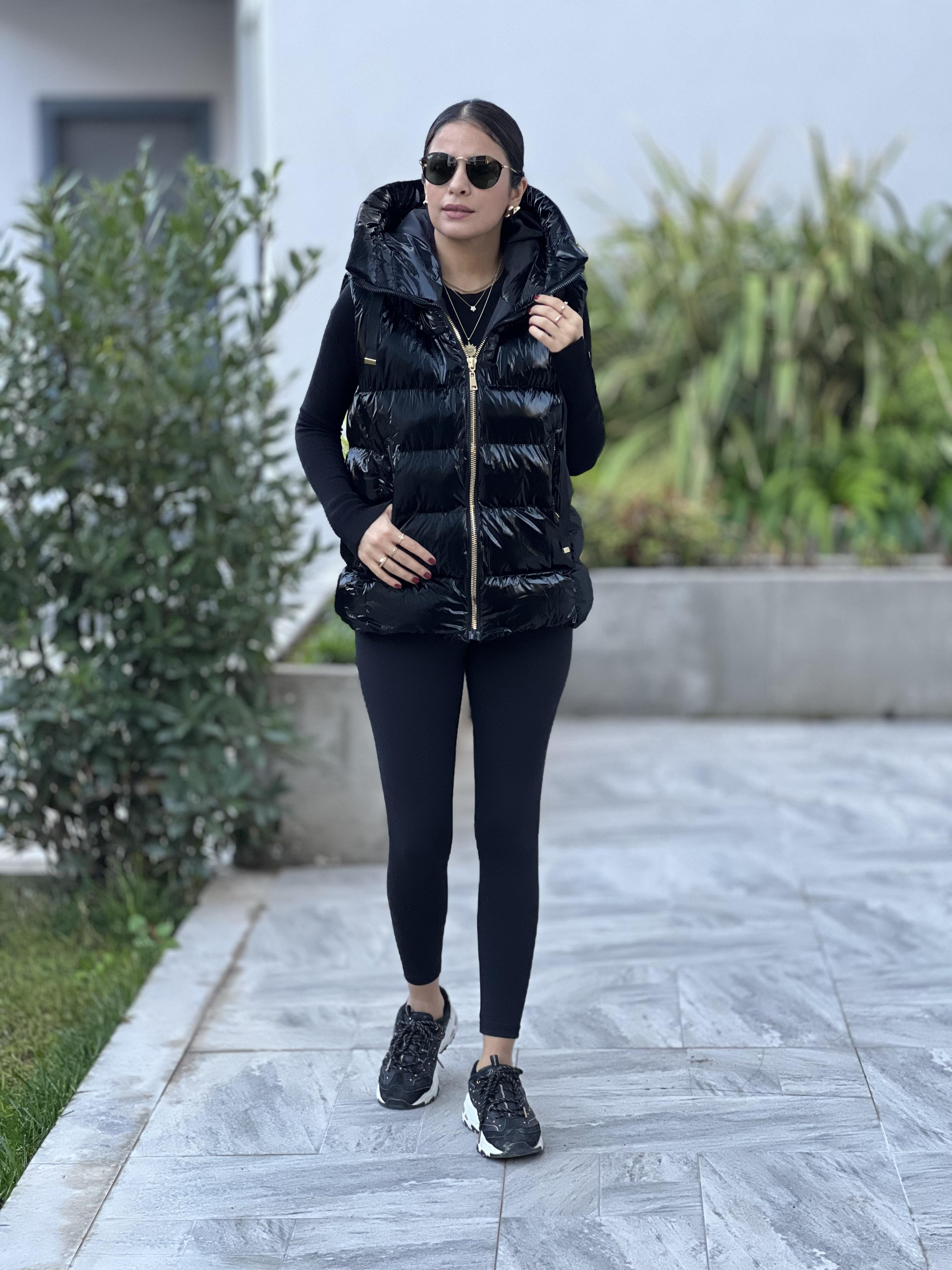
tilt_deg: -6.8
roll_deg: +0.5
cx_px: 476
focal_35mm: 77
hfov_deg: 19.1
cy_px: 635
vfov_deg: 25.3
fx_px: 2824
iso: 250
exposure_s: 1/121
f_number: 2.8
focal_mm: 9
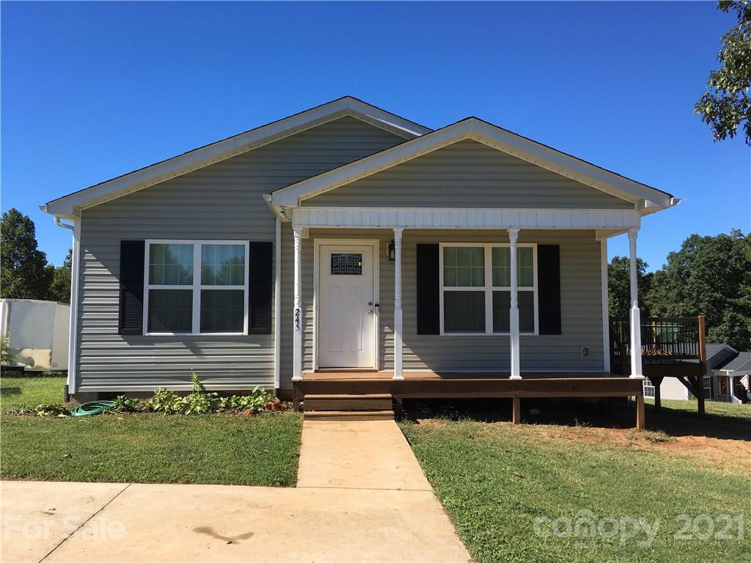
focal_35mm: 29
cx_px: 376
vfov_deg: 48.2
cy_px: 282
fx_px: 629
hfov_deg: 61.7
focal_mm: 4.15
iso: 25
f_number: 2.2
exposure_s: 1/1350
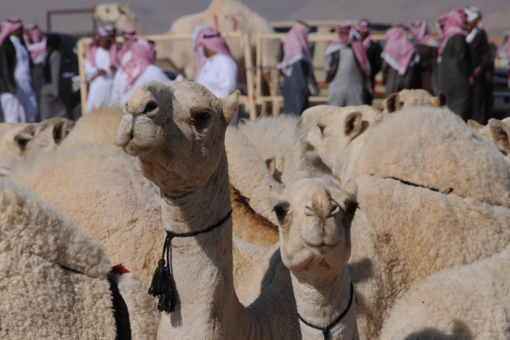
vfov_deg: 3.6
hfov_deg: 5.4
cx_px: 192
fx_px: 5440
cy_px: 190
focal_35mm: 384
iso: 200
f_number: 14
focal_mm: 200
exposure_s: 1/800
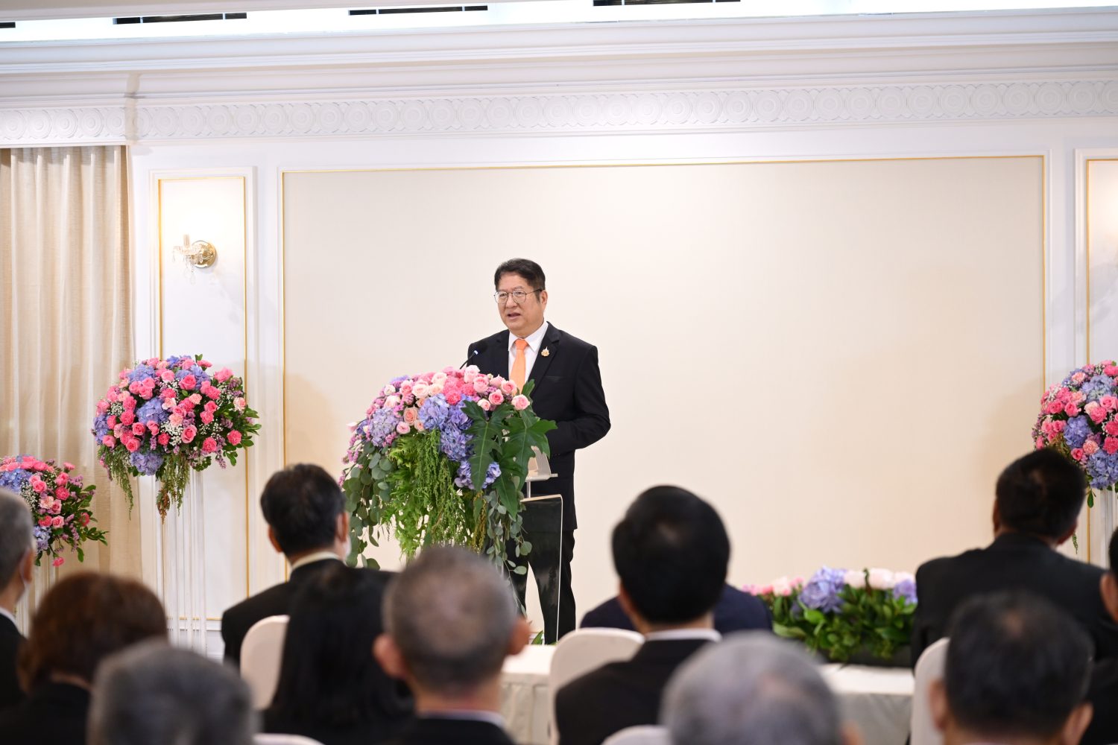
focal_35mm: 100
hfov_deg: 20.4
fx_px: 3105
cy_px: 372
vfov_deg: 13.7
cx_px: 559
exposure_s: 1/200
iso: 1600
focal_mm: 100
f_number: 4
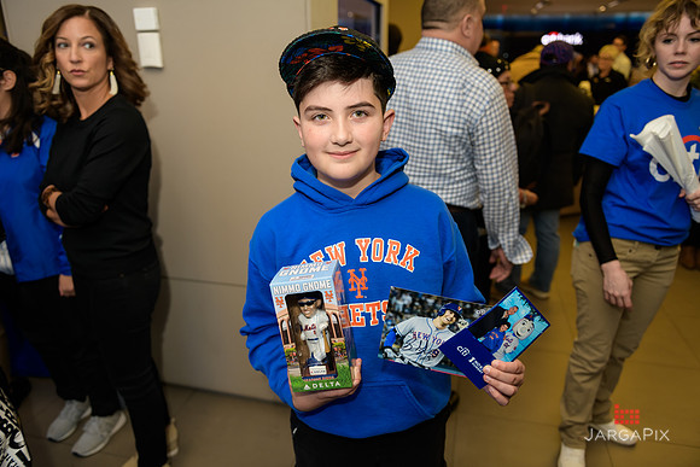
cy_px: 234
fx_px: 506
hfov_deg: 69.4
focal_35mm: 26
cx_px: 350
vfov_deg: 49.6
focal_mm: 26
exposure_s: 1/125
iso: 400
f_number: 3.2
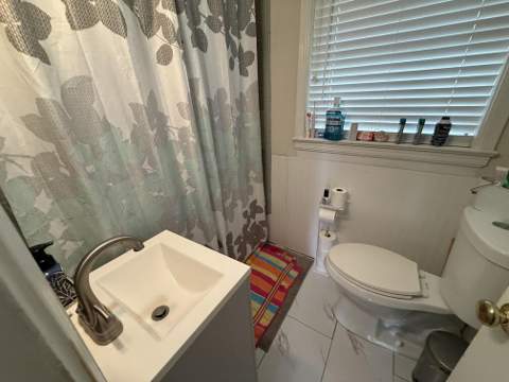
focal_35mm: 14
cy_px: 191
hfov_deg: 102.1
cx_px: 254
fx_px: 206
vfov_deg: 85.7
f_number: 2.2
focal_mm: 2.22
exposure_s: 1/60
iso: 400
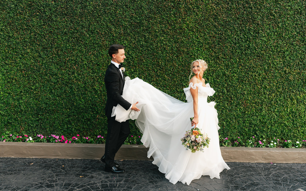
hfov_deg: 54.0
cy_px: 89
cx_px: 153
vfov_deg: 35.3
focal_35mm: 36
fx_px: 300
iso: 500
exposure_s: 1/320
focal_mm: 35
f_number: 3.5
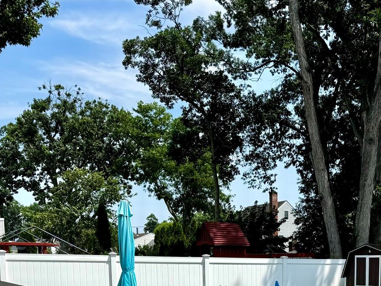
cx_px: 315
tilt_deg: -6.6
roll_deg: -0.1
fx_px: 616
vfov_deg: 24.0
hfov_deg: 33.2
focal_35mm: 56
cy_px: 333
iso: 80
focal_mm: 6.76
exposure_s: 1/3247
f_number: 1.78
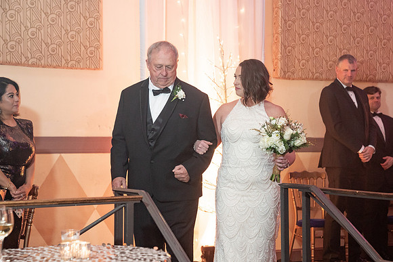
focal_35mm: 77
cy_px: 140
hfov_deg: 26.4
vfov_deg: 17.8
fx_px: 838
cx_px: 211
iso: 4000
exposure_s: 1/100
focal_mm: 70
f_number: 4
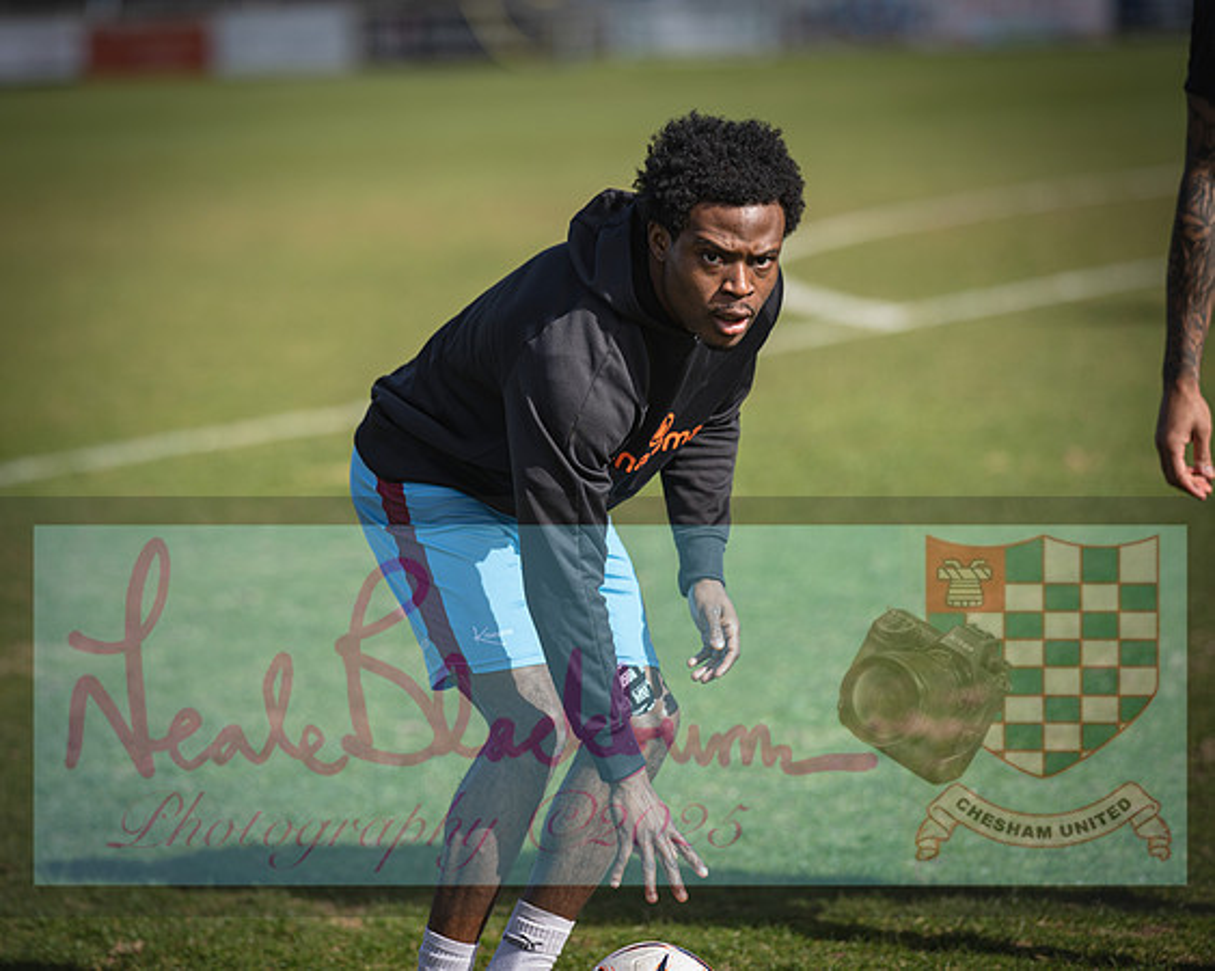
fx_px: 5465
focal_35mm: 152
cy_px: 486
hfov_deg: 12.7
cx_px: 568
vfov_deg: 10.2
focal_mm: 135
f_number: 2
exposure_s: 1/1250
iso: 32
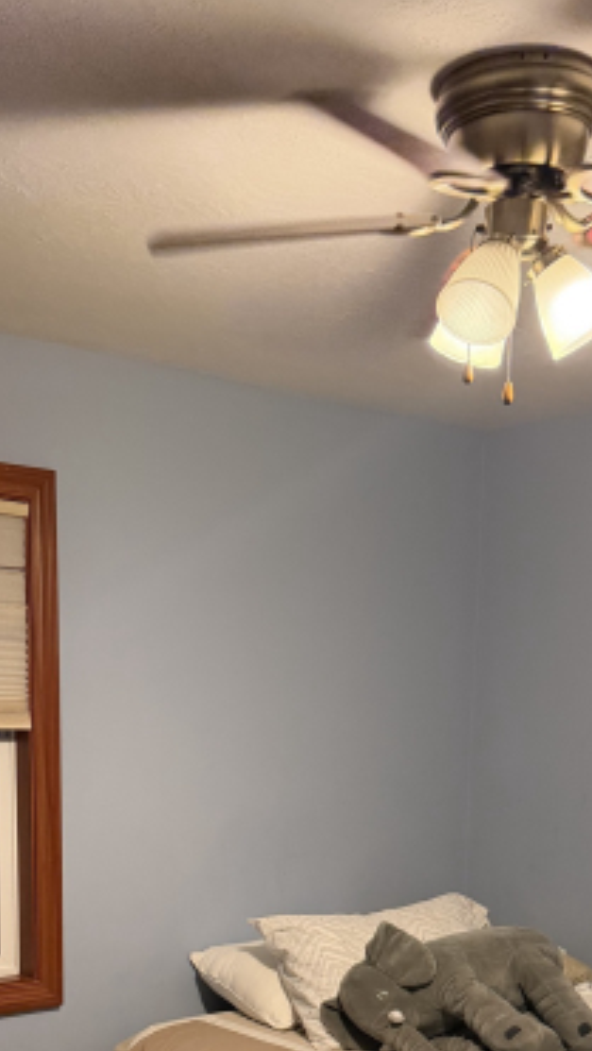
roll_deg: -1.3
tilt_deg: -9.3
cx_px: 229
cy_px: 916
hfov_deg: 25.4
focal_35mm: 47
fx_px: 1310
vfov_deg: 40.8
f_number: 1.78
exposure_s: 1/60
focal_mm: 6.76
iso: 640
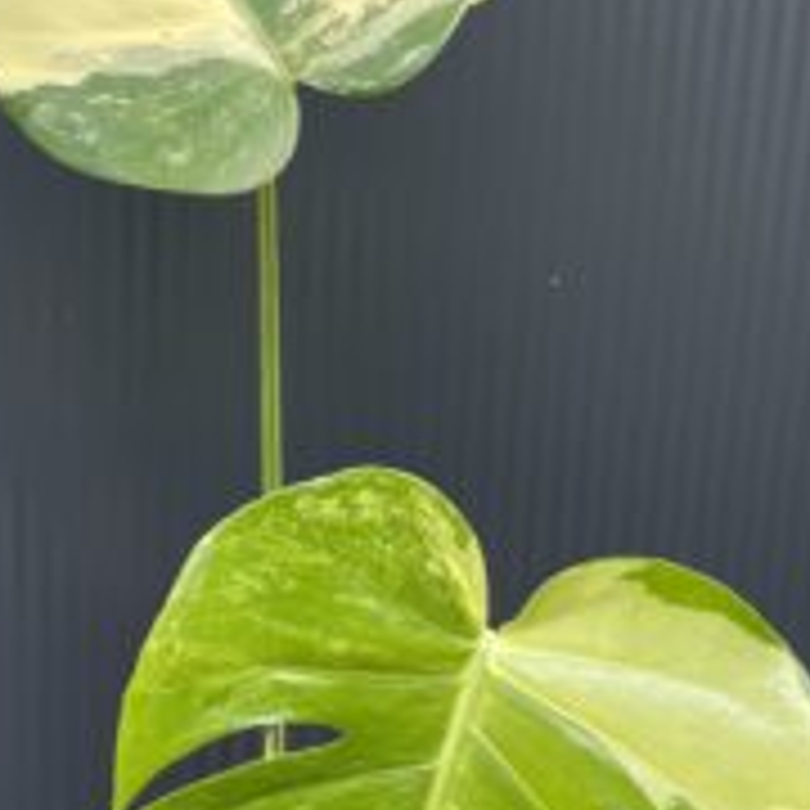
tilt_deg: -11.5
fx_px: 1350
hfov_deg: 33.0
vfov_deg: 33.2
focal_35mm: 51
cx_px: 252
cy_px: 297
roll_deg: -0.4
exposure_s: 1/121
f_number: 1.6
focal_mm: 4.2
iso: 50
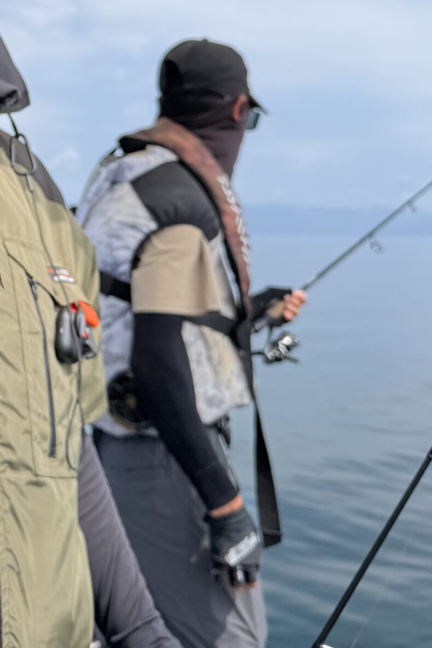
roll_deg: -2.1
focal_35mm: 54
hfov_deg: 23.4
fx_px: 972
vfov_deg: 35.4
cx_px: -57
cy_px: 110
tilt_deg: +6.8
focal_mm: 6.76
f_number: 1.78
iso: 80
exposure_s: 1/4975
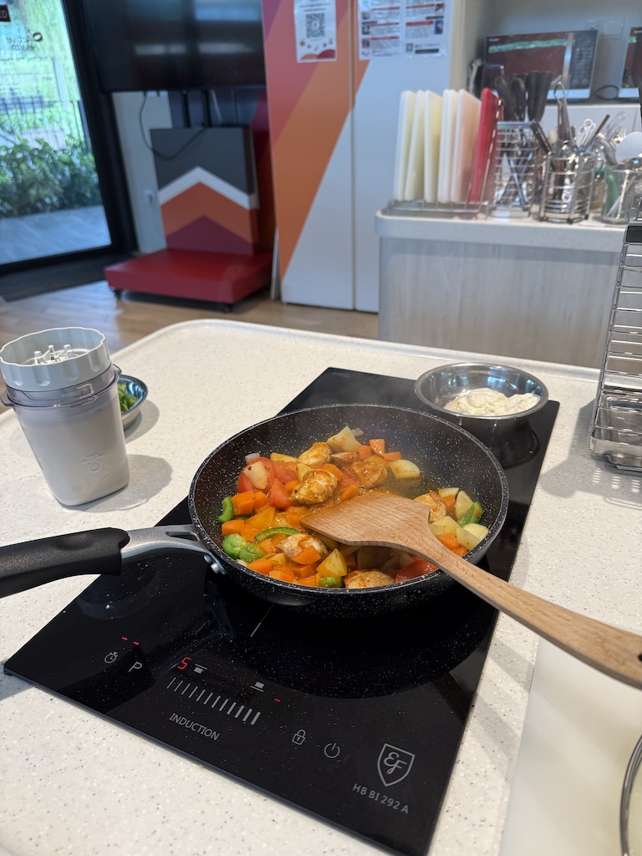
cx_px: 321
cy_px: 428
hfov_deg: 56.8
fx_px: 593
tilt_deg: -29.1
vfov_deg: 71.6
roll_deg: +2.7
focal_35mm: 24
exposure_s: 1/121
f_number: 1.78
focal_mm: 6.76
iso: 160
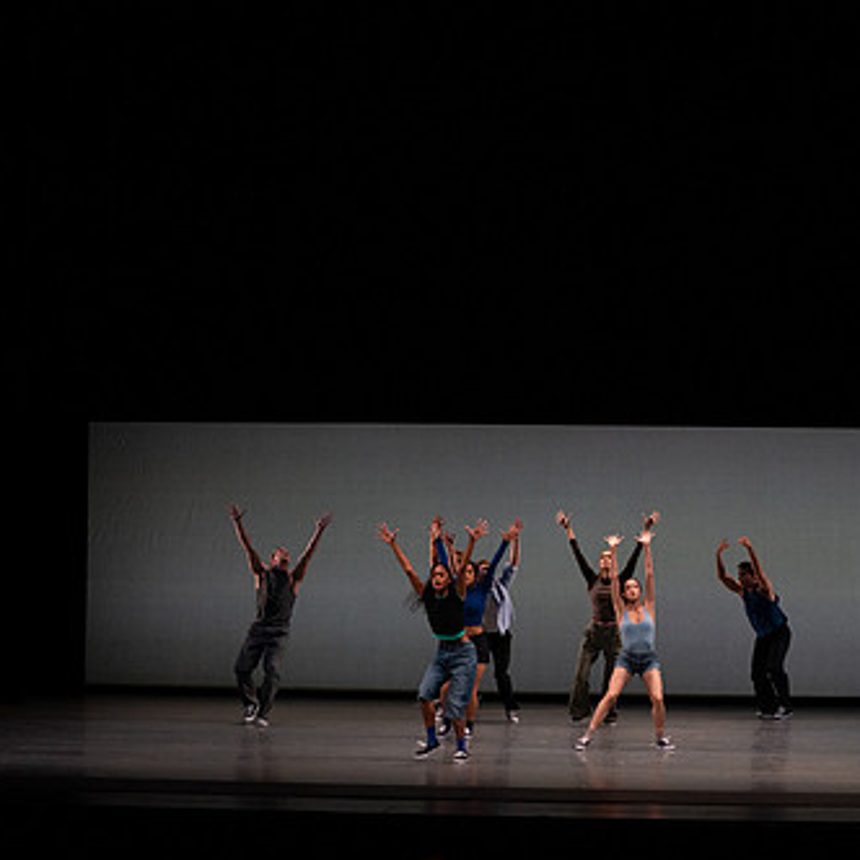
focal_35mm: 104
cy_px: 457
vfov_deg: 16.7
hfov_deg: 16.6
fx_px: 2923
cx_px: 673
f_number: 8
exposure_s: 1/500
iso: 4000
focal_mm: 70
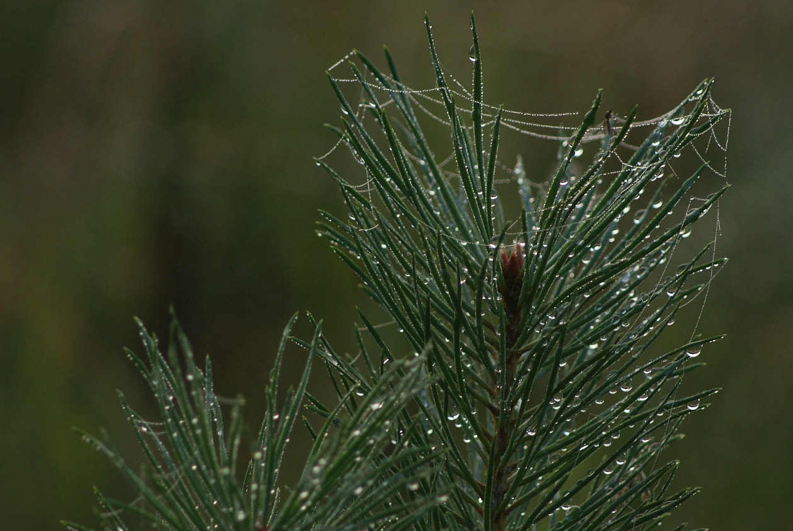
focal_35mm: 304
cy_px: 334
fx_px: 6706
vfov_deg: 4.5
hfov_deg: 6.8
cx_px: 438
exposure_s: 1/250
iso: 100
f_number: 5.6
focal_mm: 160
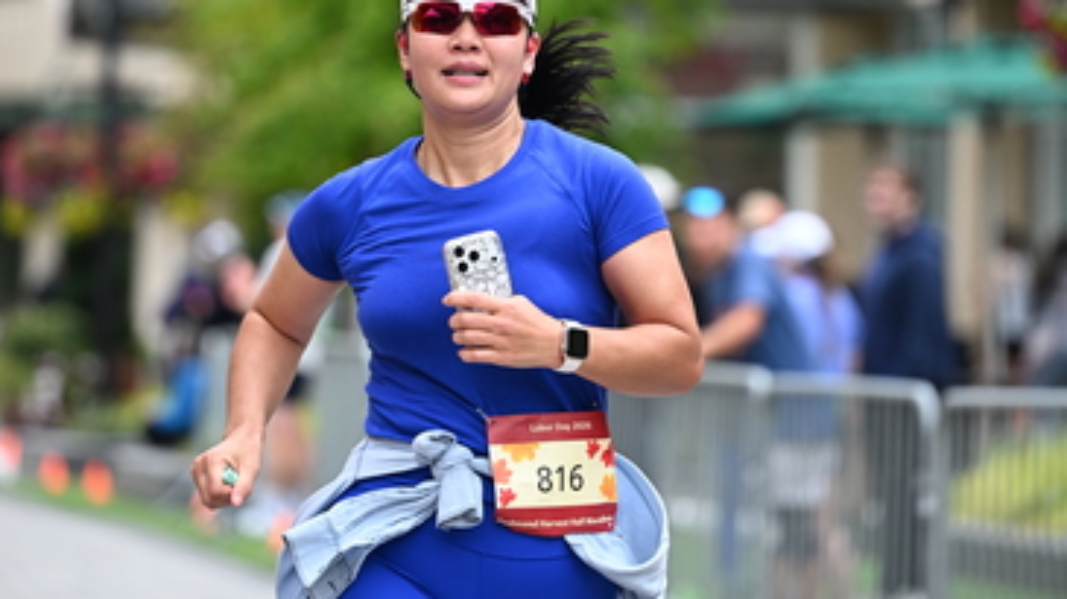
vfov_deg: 5.3
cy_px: 140
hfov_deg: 9.4
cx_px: 534
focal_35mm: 229
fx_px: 6477
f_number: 2.8
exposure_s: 1/2000
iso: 640
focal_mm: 145
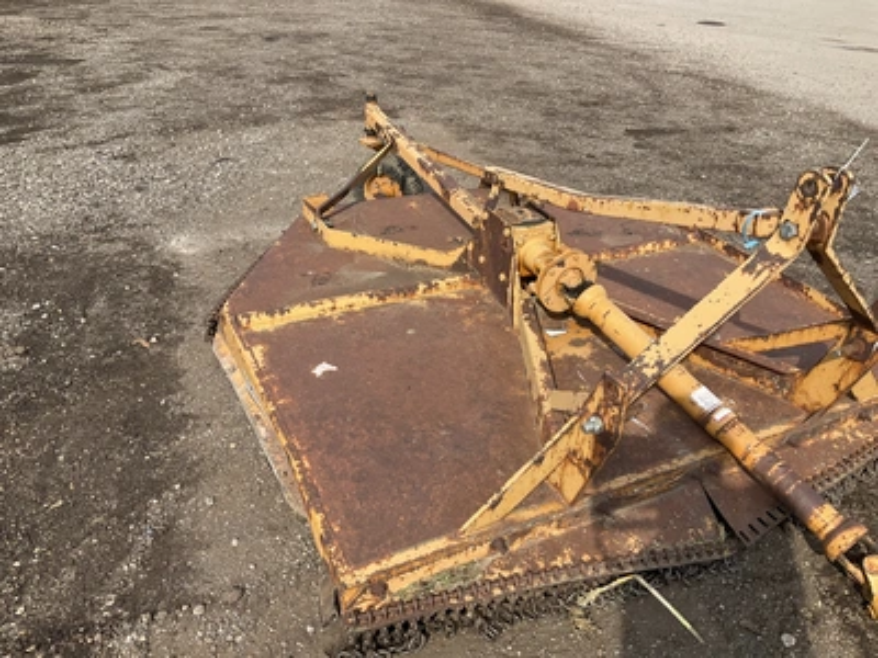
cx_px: 439
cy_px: 329
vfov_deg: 48.2
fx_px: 736
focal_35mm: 29
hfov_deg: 61.7
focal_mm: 3
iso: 25
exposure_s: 1/997
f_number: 1.8
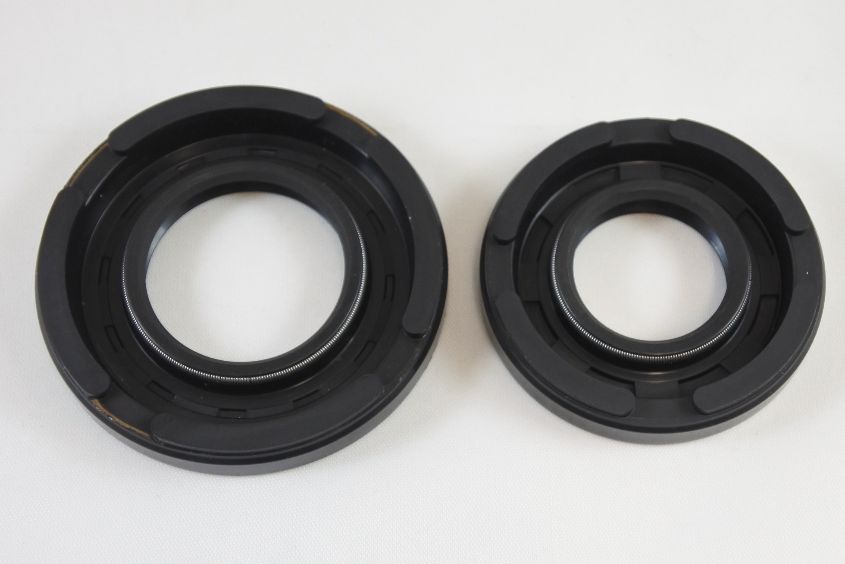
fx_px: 1314
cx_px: 422
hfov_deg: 35.6
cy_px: 282
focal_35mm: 56
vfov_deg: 24.2
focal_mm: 21
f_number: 4.8
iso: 640
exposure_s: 1/125
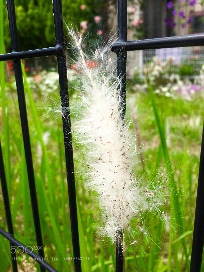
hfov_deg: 48.2
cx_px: 102
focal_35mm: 29
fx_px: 228
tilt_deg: -15.4
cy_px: 136
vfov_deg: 61.7
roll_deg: +2.5
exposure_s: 1/986
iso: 25
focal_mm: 4.15
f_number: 2.2
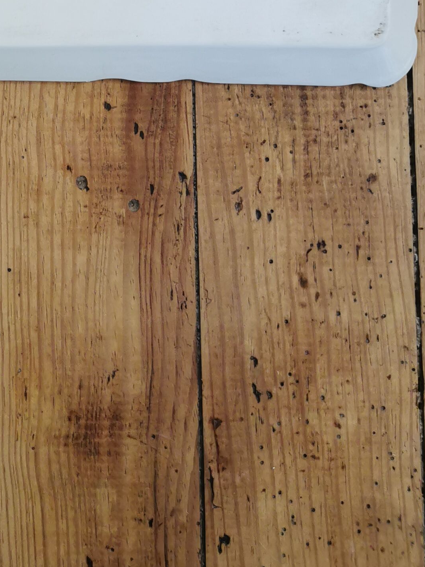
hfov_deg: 20.4
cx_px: -31
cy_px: -73
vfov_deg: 25.8
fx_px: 1129
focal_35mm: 69
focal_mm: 5.58
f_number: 1.8
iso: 100
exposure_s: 1/50
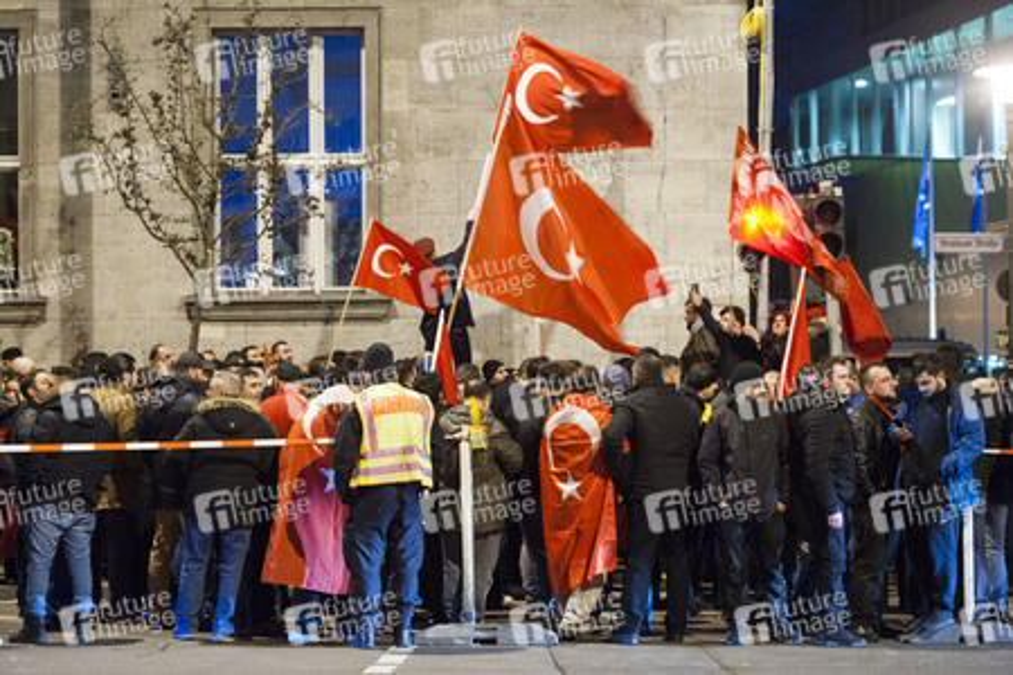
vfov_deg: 16.1
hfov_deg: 23.9
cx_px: 506
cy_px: 338
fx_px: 2392
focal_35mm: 85
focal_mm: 85
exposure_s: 1/20
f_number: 2.8
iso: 3200
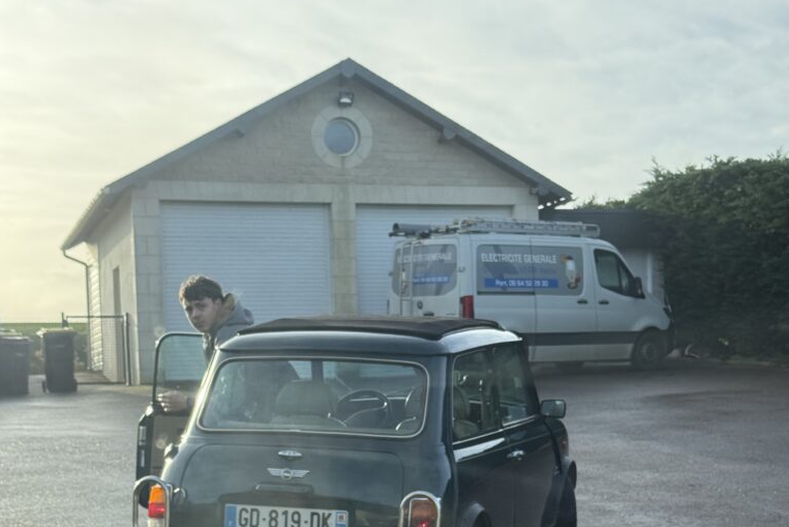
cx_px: 395
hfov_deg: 30.1
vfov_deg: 19.9
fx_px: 1469
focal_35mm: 67
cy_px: 486
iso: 100
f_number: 1.78
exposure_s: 1/1795
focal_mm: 6.76
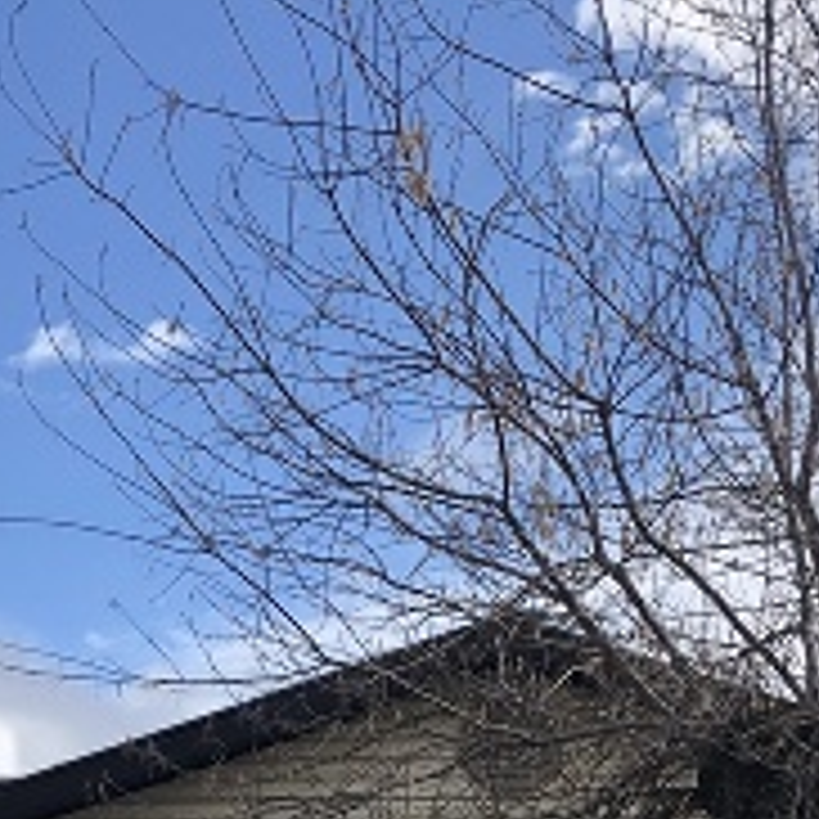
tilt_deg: +2.8
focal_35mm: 87
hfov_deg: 19.9
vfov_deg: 18.5
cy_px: 1071
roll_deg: -1.1
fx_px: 2329
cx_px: 279
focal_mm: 4
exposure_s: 1/2000
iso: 20
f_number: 1.8
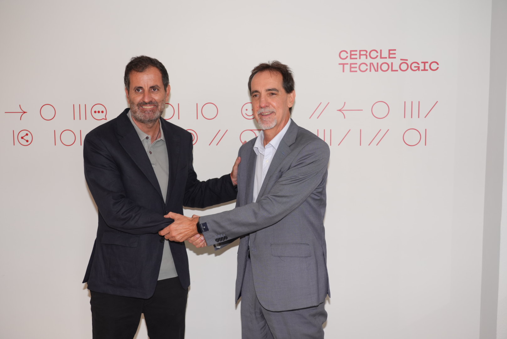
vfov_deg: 36.0
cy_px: 170
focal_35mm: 37
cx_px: 254
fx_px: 521
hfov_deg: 51.9
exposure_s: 1/125
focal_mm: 37
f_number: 4
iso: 400
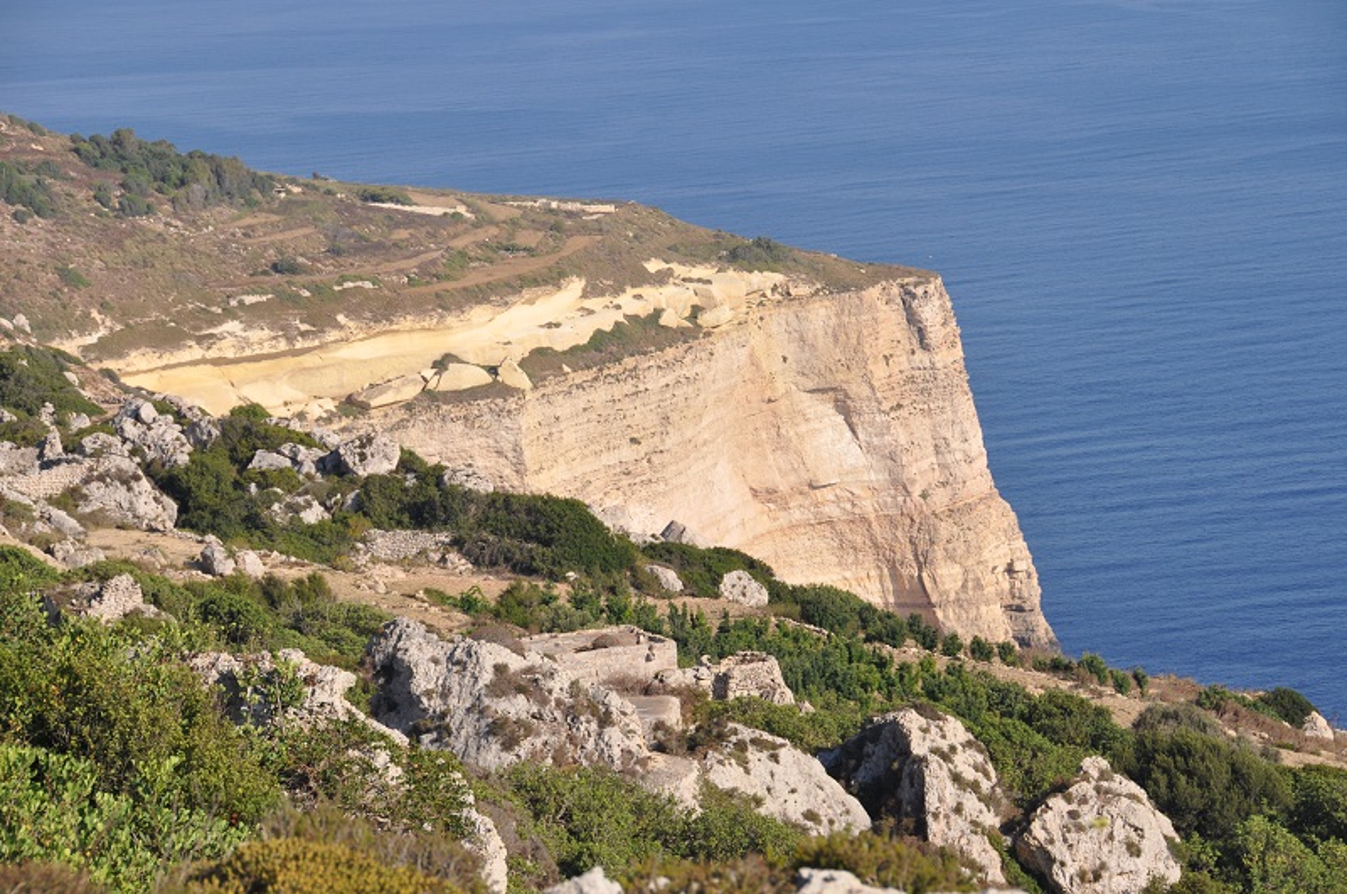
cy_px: 447
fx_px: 5885
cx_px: 674
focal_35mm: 158
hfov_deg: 13.1
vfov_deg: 8.7
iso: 200
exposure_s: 1/500
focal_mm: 105
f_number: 11
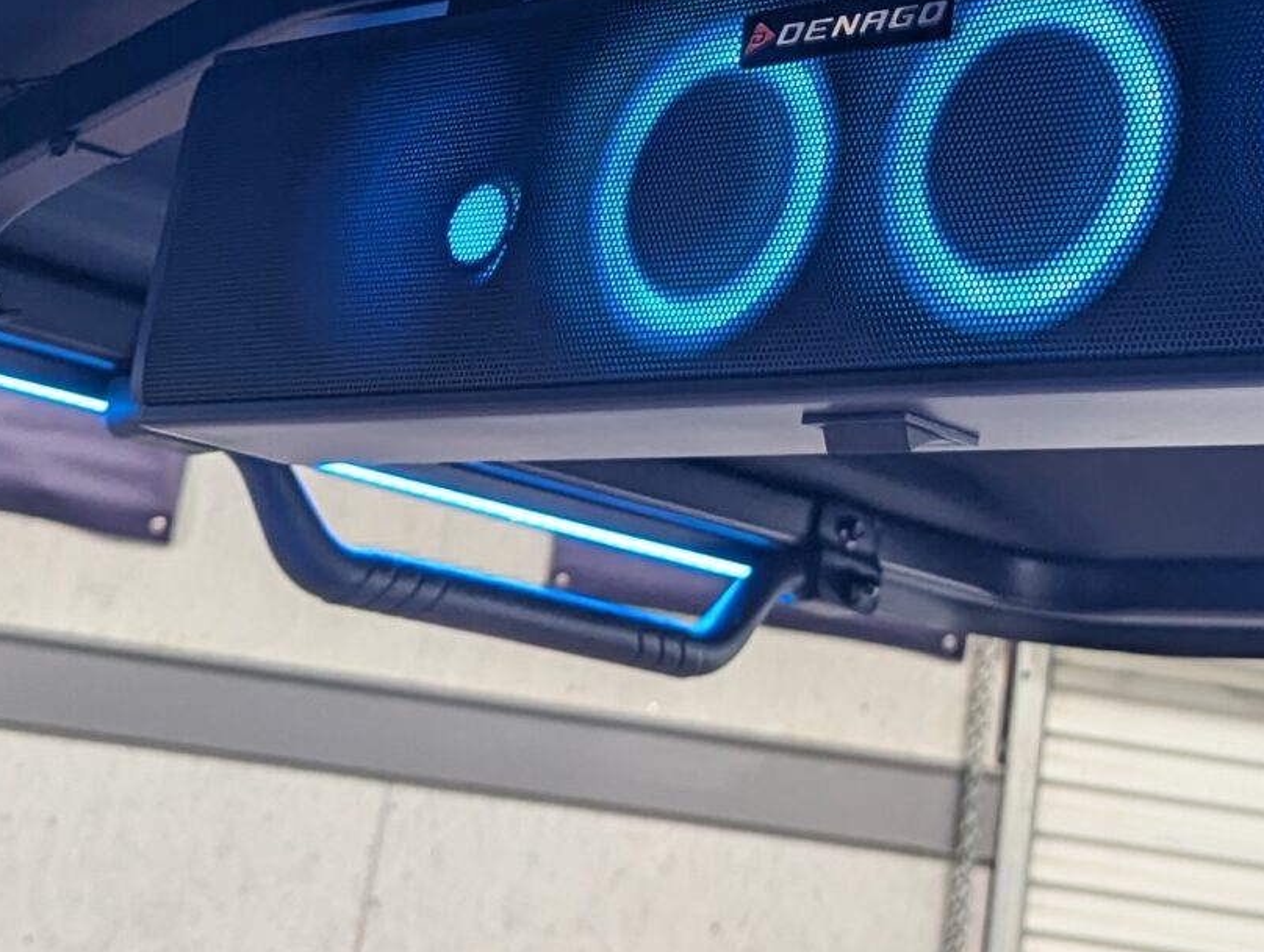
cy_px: -202
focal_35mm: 76
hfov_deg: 25.4
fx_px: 2780
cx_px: 917
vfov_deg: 18.4
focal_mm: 6.81
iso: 538
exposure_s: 1/125
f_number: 1.85
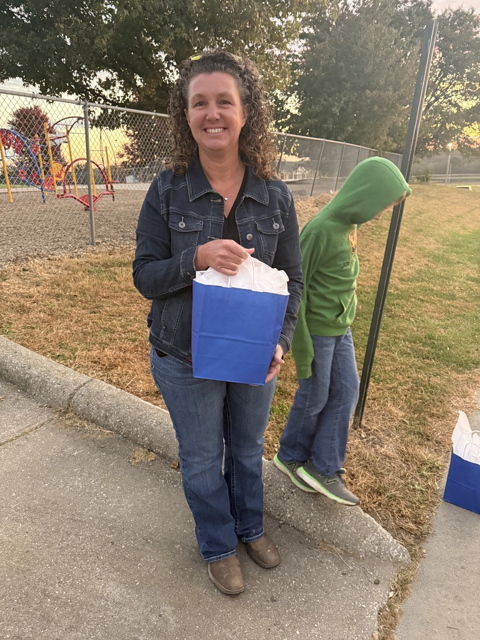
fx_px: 444
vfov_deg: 71.6
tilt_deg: -15.9
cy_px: 320
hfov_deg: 56.8
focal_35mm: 24
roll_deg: +2.0
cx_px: 240
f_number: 1.78
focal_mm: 6.76
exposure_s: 1/60
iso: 640
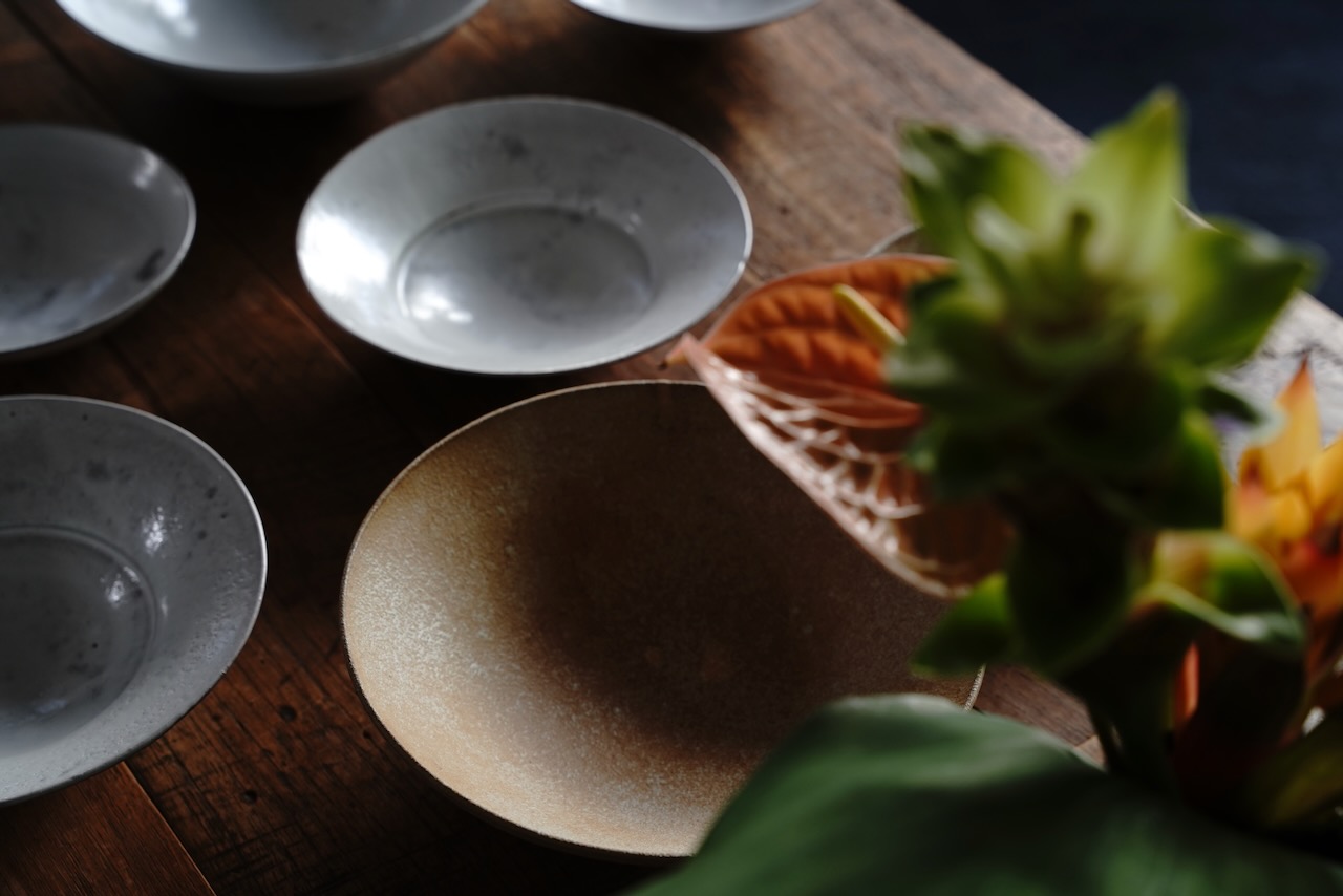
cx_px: 672
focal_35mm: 60
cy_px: 448
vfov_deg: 22.6
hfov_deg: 33.4
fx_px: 2239
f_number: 5.6
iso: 320
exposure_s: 1/60
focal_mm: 60
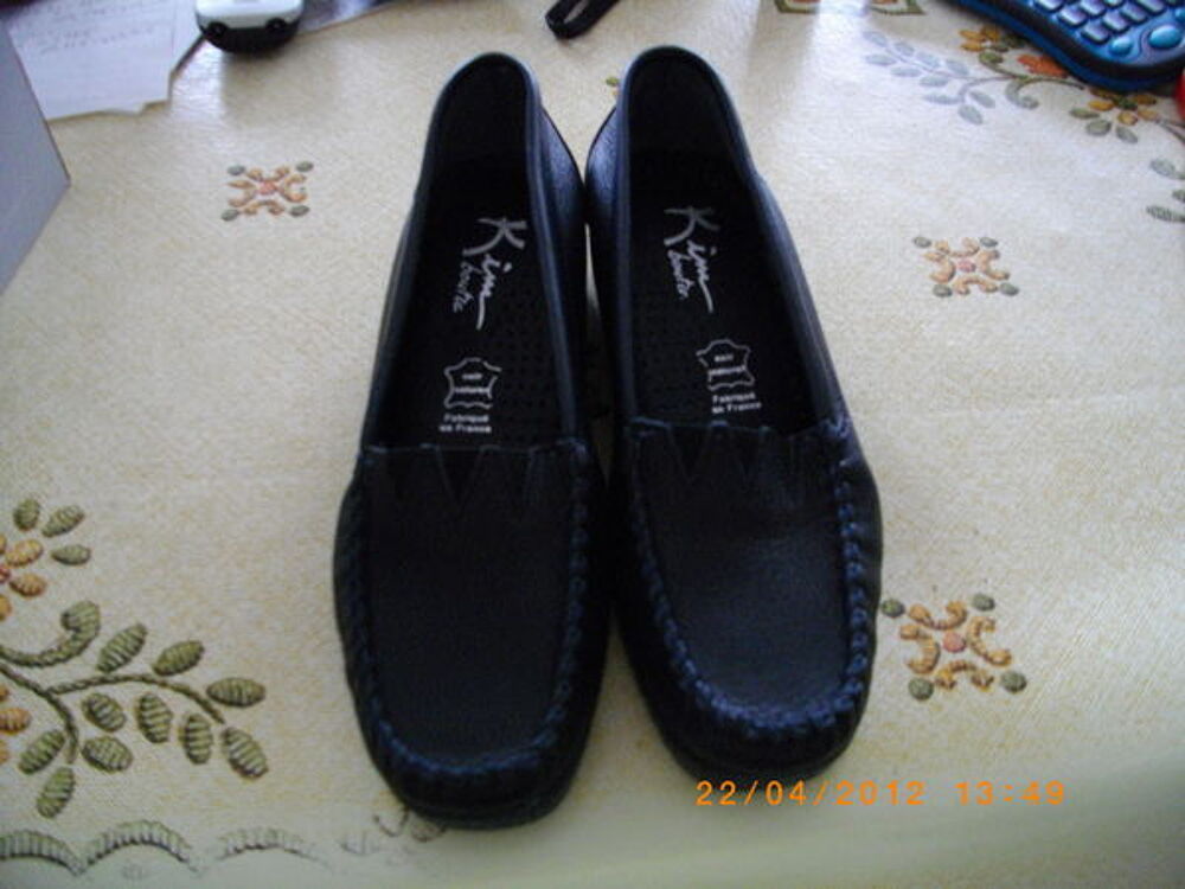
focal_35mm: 32
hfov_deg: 56.8
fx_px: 1095
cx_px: 592
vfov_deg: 44.2
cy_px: 444
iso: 383
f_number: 2.9
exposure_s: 1/50
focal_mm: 5.7
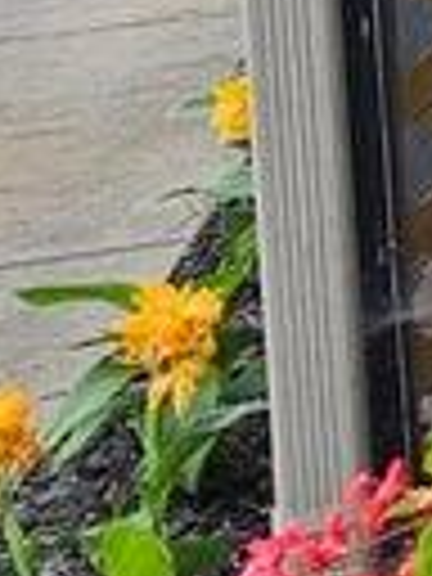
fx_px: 1731
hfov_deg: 9.3
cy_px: -360
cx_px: 1494
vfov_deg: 16.7
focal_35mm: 104
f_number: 2.2
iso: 50
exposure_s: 1/325
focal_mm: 2.2
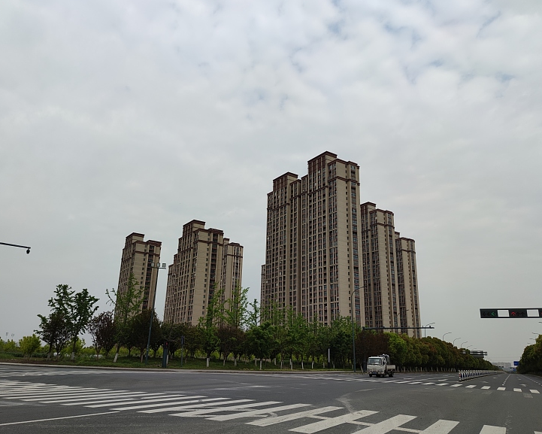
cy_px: 219
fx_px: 417
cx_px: 255
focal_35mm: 26
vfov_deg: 54.9
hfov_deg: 66.0
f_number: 1.69
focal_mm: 6.72
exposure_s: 1/2393
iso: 50
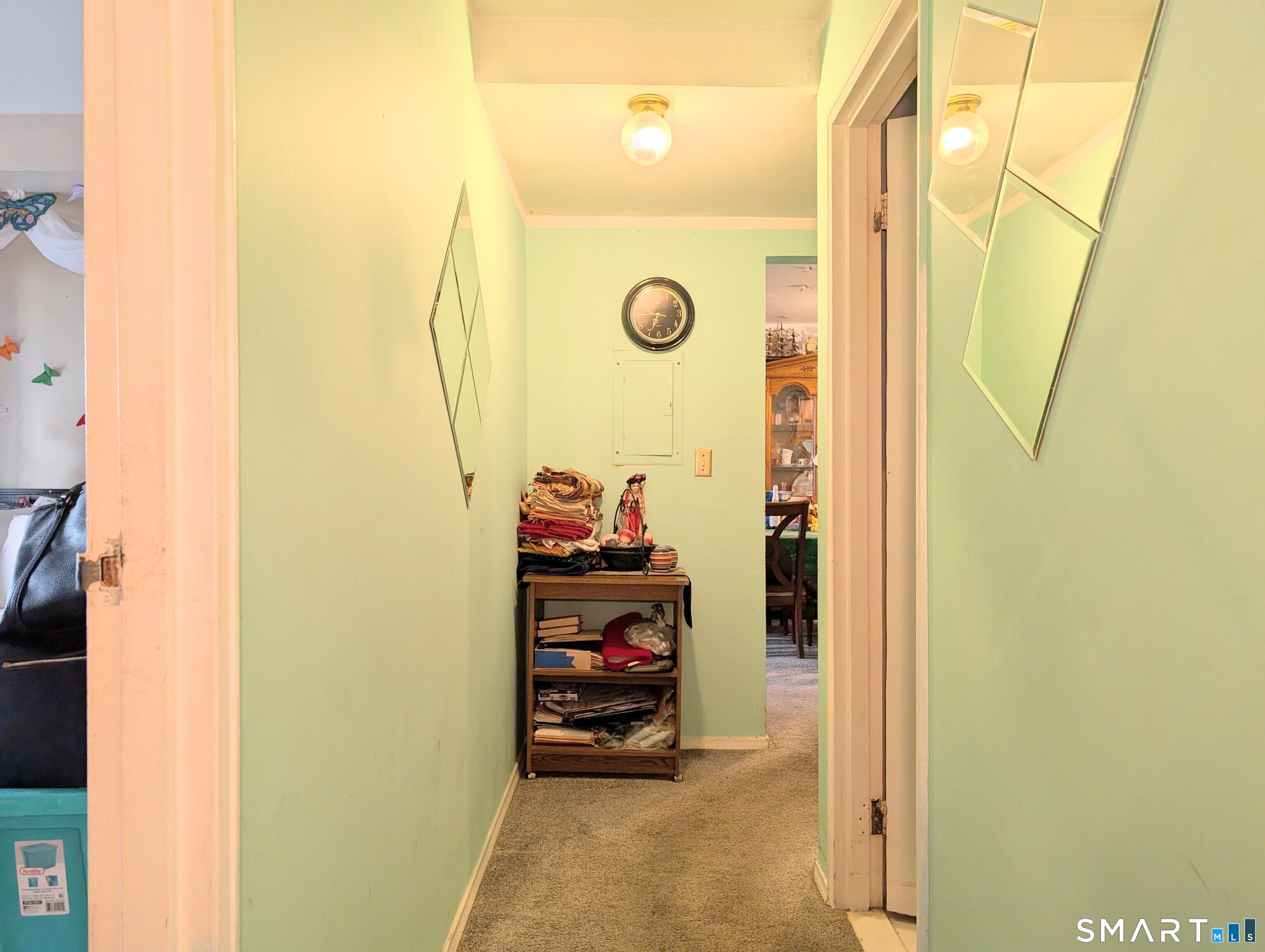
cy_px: 476
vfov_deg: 56.9
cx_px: 632
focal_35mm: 24
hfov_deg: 71.5
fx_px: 878
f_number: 1.68
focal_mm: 6.9
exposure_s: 1/120
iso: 24
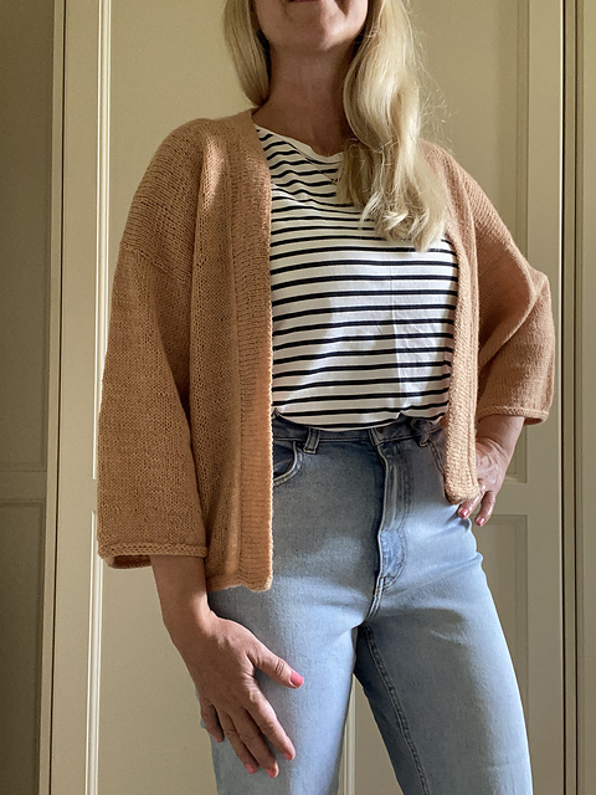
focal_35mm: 30
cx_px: 298
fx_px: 689
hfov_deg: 46.8
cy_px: 398
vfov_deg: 60.0
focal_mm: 2.71
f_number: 2.2
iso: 250
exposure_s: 1/60
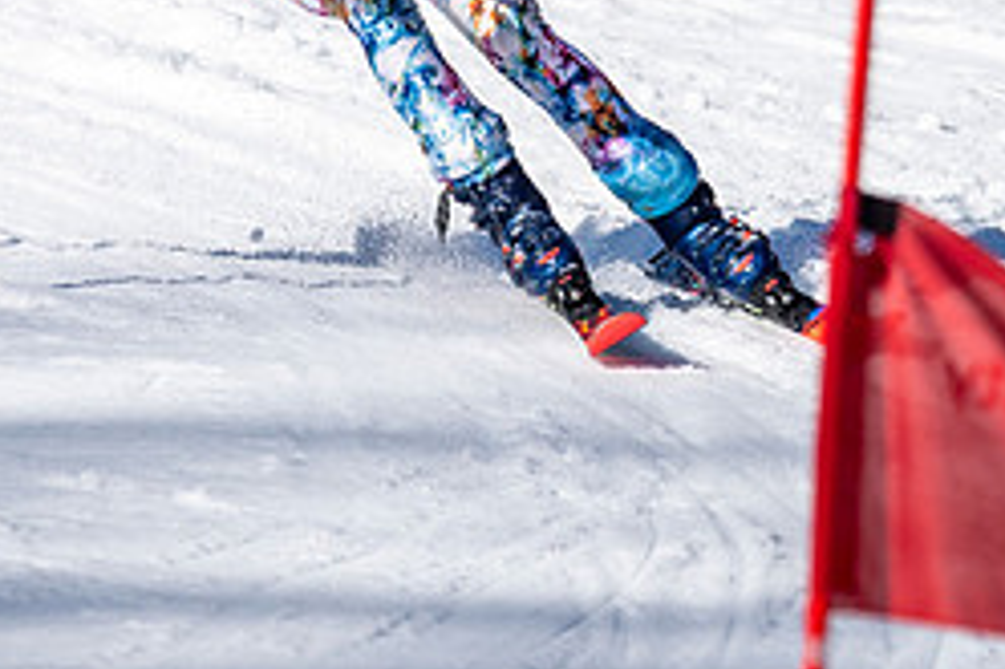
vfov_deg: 0.8
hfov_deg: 1.2
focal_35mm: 1734
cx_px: 373
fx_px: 48374
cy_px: 26
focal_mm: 560
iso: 500
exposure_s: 1/2000
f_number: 8
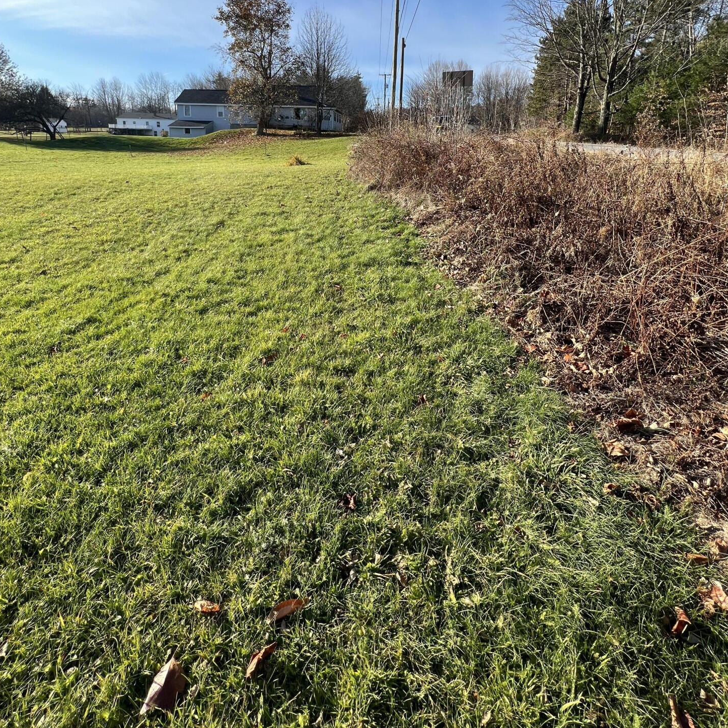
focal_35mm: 16
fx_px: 381
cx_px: 357
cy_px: 238
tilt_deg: -11.3
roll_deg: -0.9
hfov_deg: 87.4
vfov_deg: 84.2
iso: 32
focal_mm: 1.57
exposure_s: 1/774
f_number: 1.8
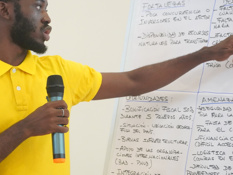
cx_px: 68
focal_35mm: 110
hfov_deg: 17.8
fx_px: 740
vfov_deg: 13.5
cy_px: 83
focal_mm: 62
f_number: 5.6
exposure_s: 1/160
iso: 12800
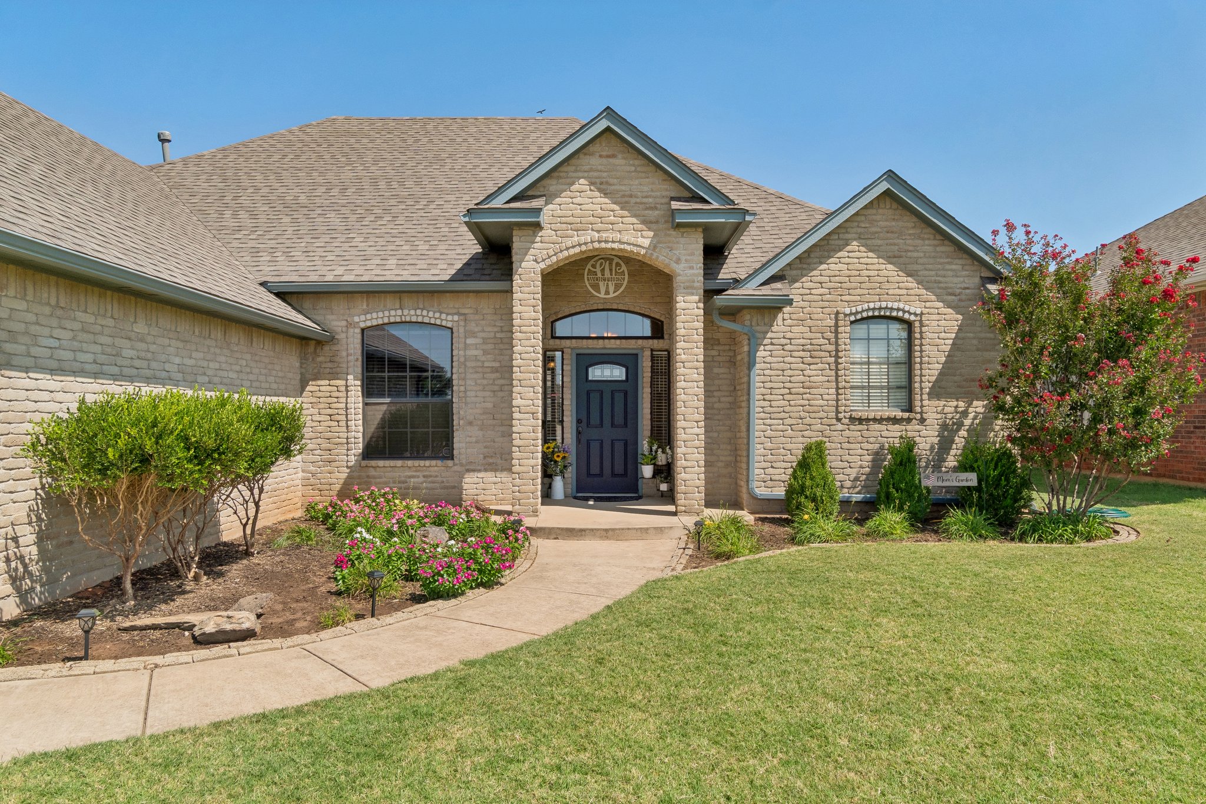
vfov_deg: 56.1
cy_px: 402
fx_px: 754
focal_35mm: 22
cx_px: 603
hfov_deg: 77.3
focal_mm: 15
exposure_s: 1/500
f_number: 9
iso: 100
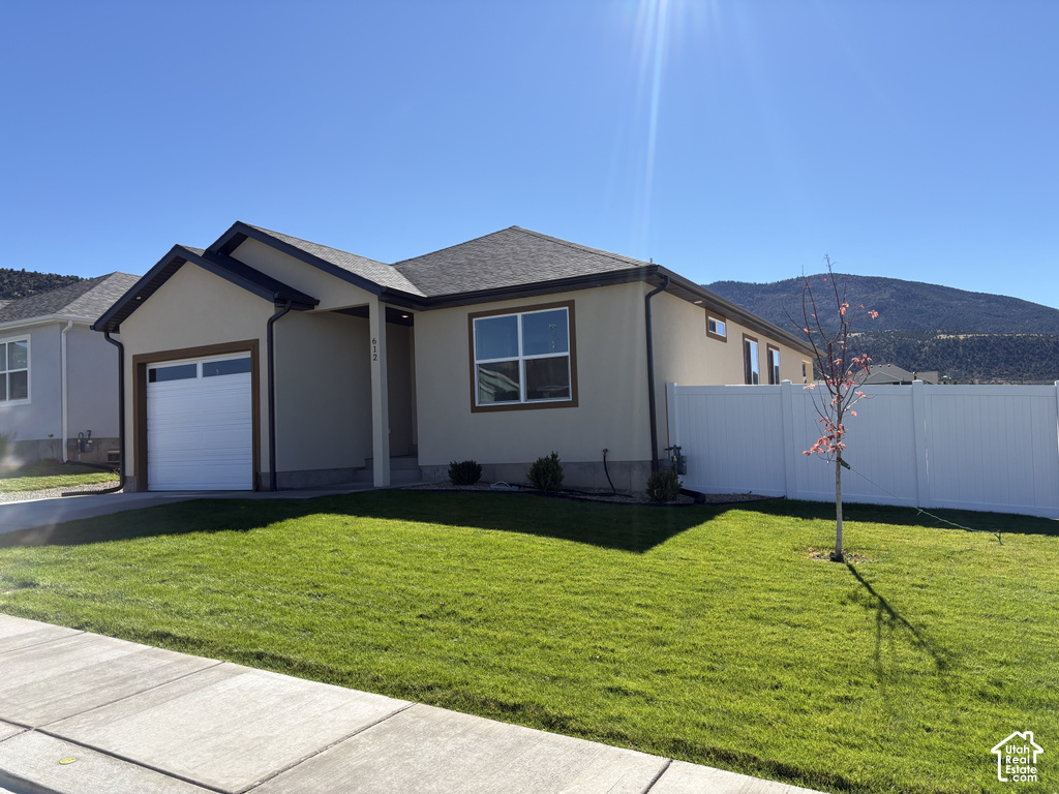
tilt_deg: +4.1
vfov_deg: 53.1
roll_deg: +1.8
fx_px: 795
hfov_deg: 67.3
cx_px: 530
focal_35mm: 26
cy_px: 397
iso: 50
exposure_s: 1/2985
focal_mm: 5.96
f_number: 1.6
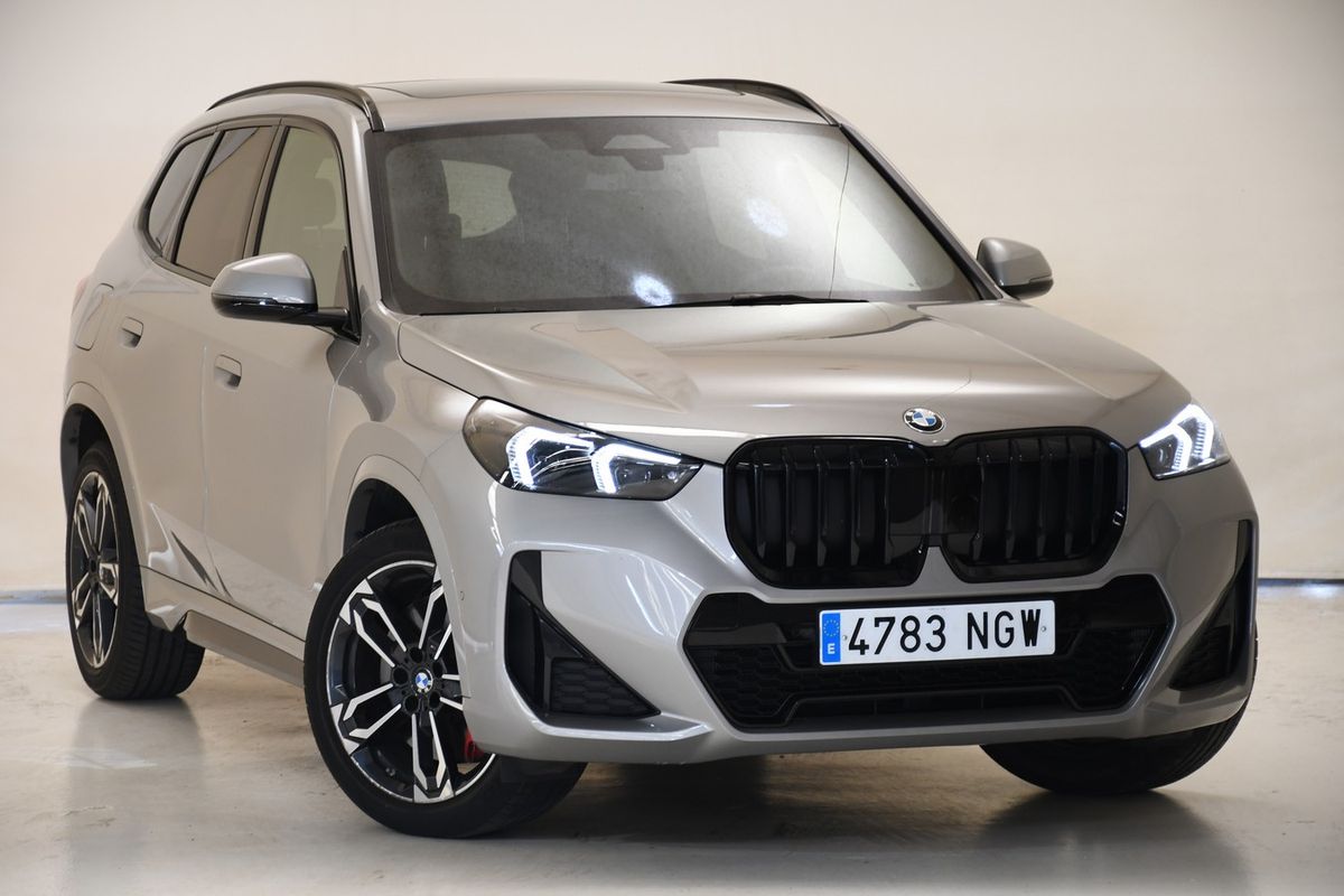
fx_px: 4741
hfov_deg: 16.1
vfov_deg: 10.8
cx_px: 672
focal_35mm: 127
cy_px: 448
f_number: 5.3
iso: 640
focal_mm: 85
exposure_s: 1/30
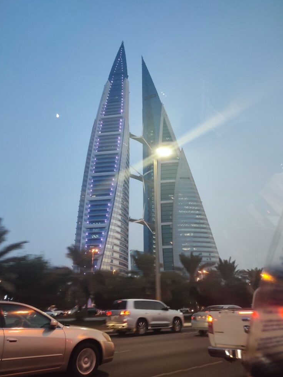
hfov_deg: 53.0
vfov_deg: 67.3
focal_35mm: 26
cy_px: 193
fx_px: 284
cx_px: 138
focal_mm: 6.04
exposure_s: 1/20
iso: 1104
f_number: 1.9
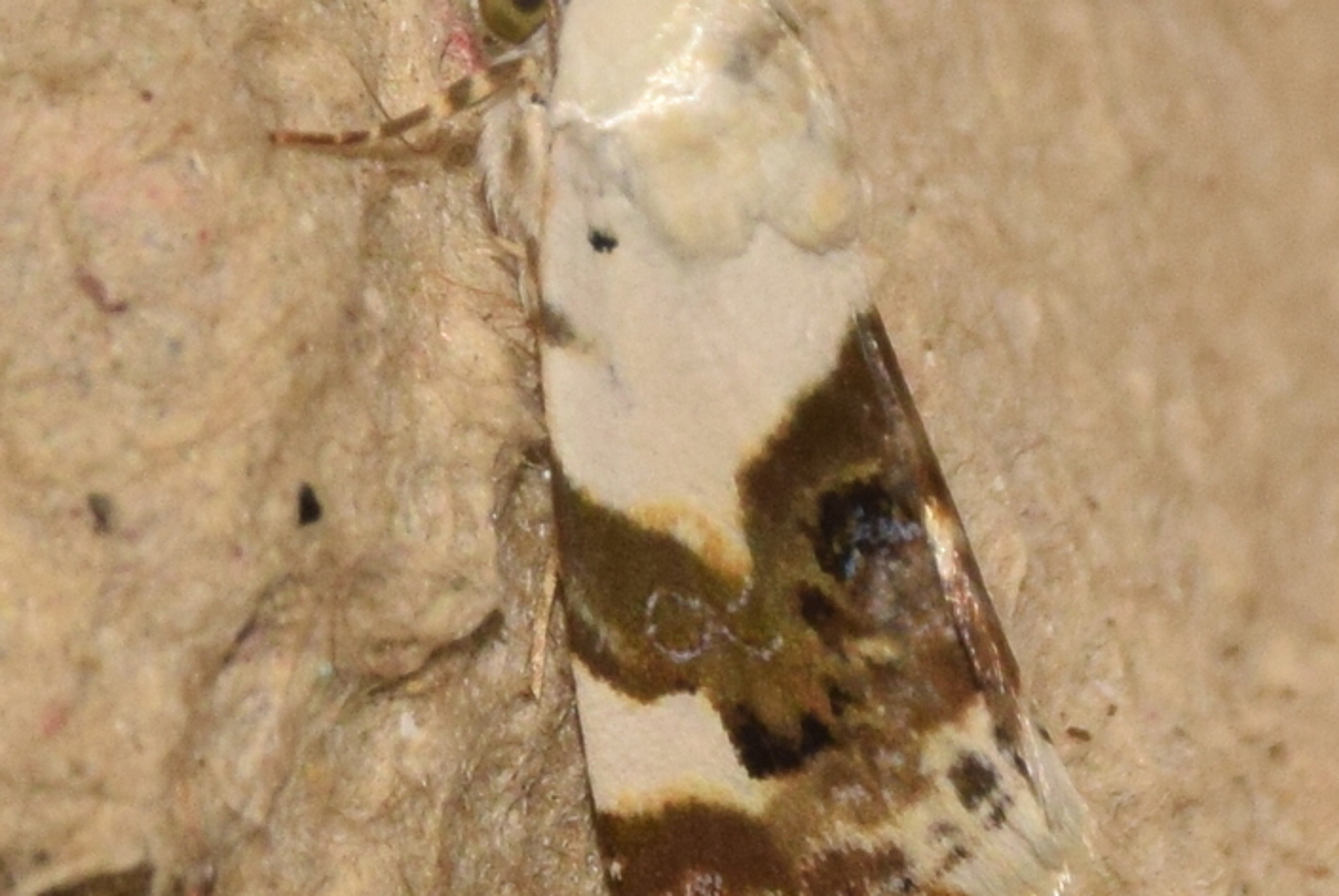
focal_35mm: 285
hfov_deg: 7.2
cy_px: 484
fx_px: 10613
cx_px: 643
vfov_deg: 4.8
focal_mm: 140
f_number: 14
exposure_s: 1/160
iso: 500
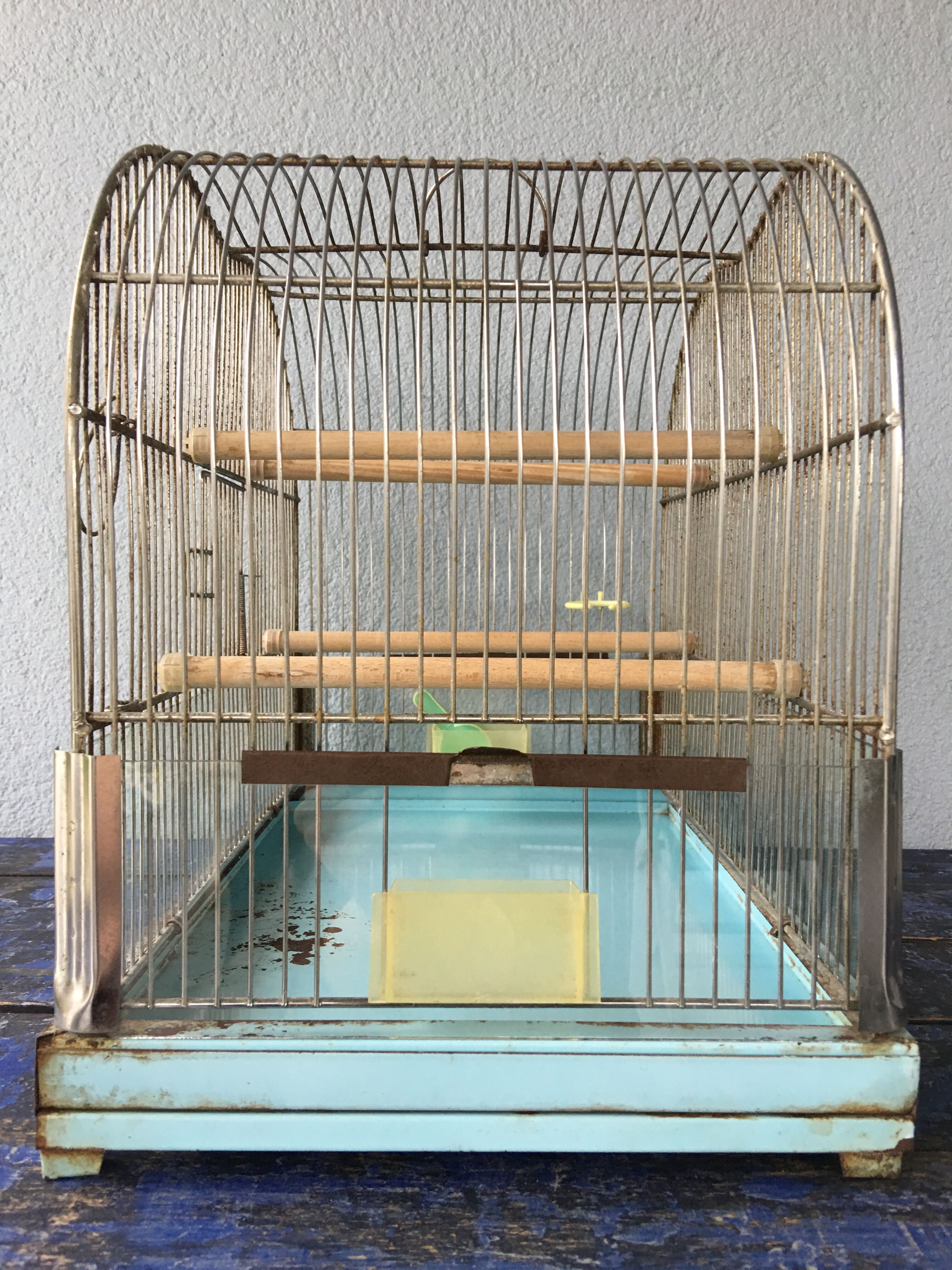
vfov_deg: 61.7
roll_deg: -1.1
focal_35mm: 29
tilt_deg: -0.7
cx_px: 476
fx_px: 1063
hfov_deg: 48.2
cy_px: 635
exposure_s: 1/17
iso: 50
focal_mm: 4.15
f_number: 2.2
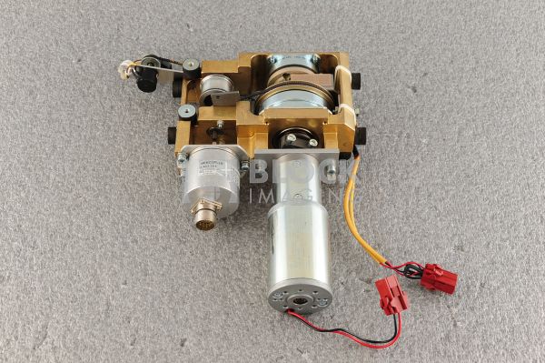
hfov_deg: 39.6
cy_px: 182
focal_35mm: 50
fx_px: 756
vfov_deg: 26.9
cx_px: 272
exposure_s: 1/125
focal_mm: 50
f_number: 9
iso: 1600
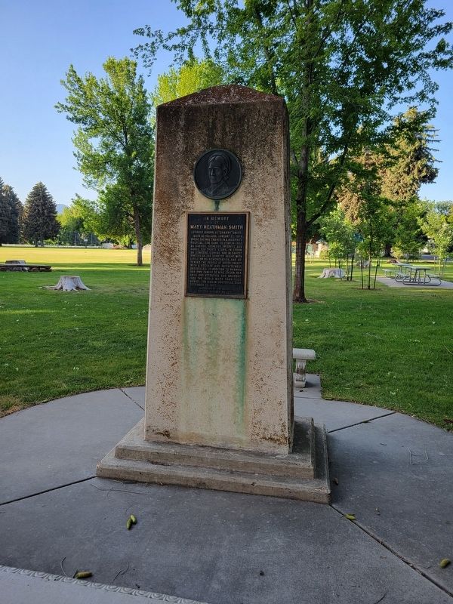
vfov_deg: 67.3
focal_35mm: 26
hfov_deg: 53.1
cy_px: 302
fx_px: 454
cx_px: 226
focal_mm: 5.4
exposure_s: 1/370
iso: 40
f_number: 1.8
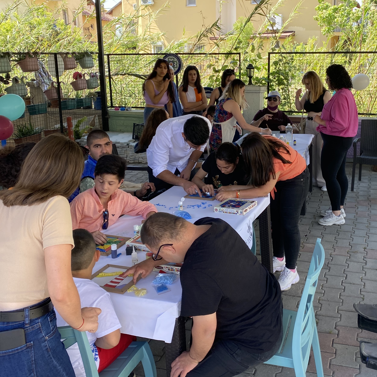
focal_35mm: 37
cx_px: 241
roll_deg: -0.1
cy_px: 156
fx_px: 456
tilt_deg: -12.9
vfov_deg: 44.8
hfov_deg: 44.5
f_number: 1.8
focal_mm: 4.25
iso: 32
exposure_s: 1/327
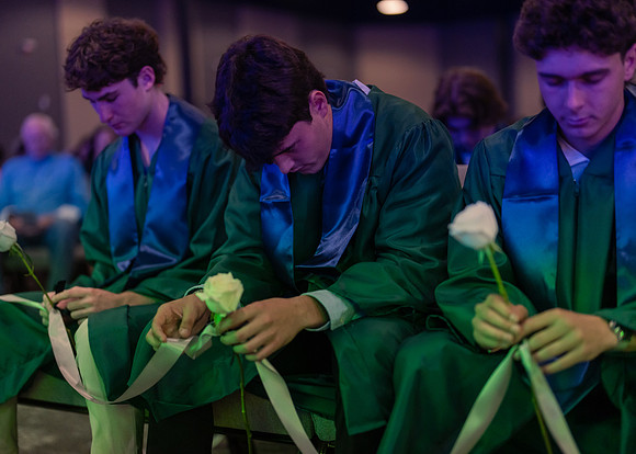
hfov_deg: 36.7
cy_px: 227
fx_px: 958
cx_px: 318
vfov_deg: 26.6
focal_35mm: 53
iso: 1000
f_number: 1.2
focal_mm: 50
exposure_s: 1/400
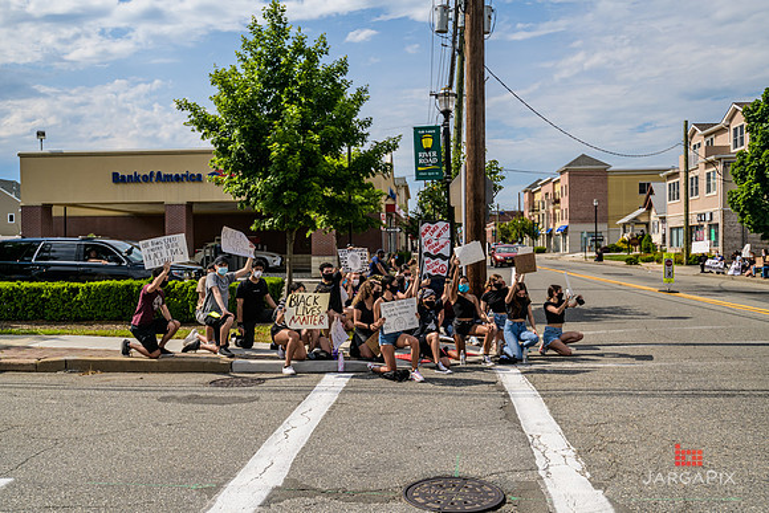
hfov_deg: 54.4
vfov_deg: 37.9
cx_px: 384
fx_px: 748
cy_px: 256
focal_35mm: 35
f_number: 4
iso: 200
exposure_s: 1/4000
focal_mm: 35
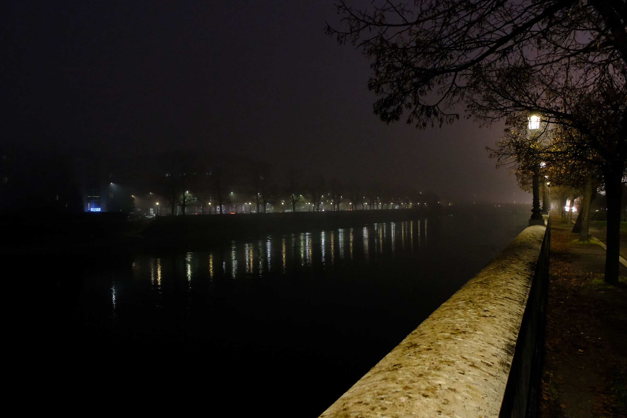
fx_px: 470
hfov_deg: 67.4
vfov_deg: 47.9
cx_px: 314
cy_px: 209
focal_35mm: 27
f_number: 5
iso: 6400
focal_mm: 18
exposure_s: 1/20
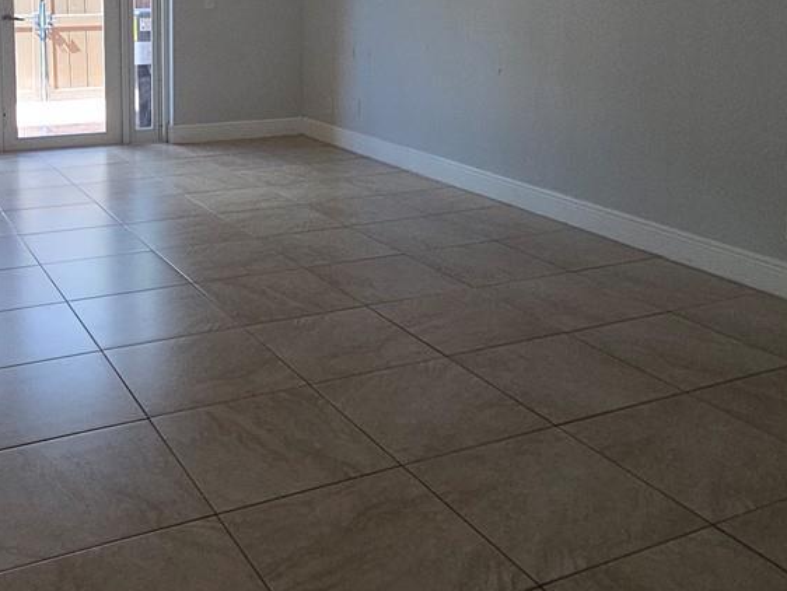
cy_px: 76
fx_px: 842
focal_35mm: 37
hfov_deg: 49.3
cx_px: 263
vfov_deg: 36.6
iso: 50
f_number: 2.2
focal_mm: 2.2
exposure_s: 1/60
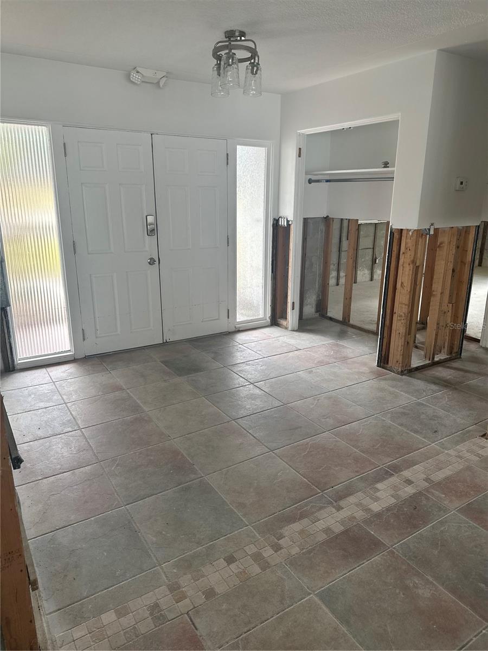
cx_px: 244
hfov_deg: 56.8
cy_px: 326
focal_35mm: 24
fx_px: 451
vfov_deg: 71.6
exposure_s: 1/150
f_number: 1.78
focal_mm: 6.86
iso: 80
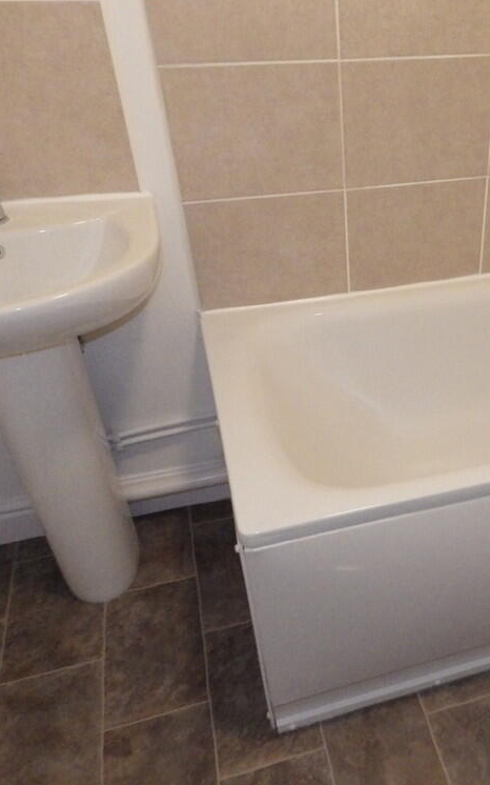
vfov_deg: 59.7
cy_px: 401
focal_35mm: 32
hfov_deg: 37.1
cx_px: 432
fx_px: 684
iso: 800
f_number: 3.1
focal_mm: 4
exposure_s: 1/40
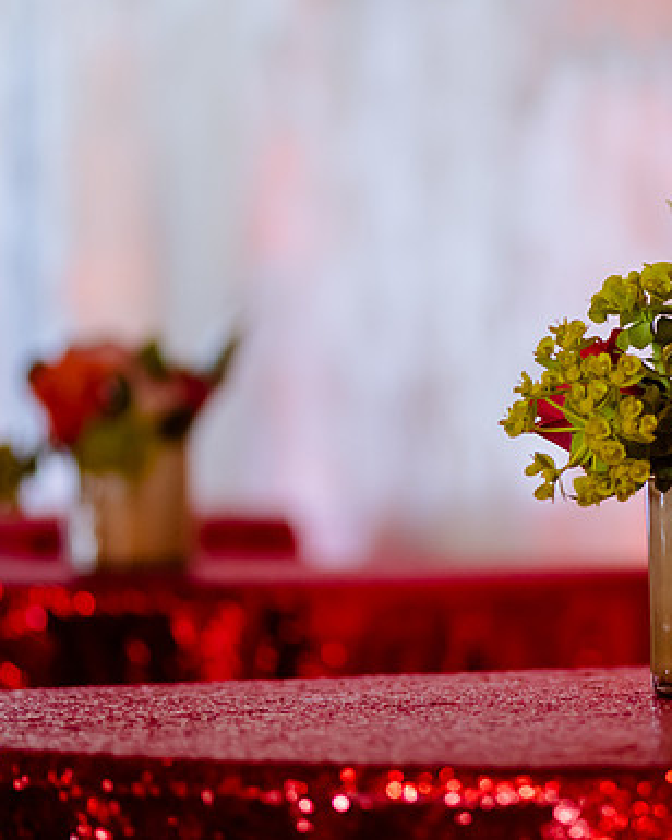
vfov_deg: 8.2
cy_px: 406
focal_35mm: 237
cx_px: 553
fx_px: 5892
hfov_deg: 6.5
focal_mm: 105
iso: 1250
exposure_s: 1/125
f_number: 2.8
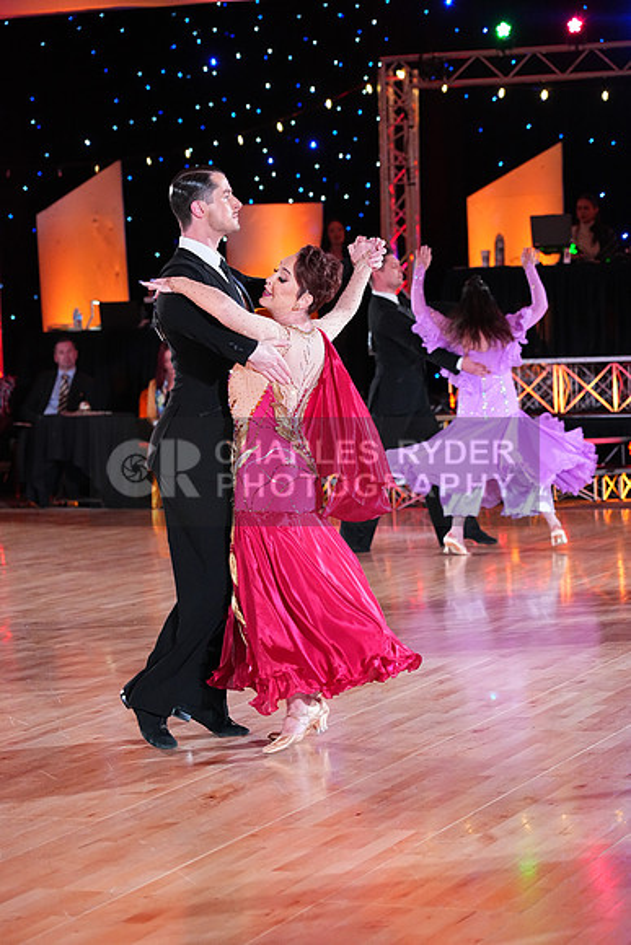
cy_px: 472
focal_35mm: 105
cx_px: 316
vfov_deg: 19.5
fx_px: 2759
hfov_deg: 13.0
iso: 5000
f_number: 4
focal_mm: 105
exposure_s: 1/400
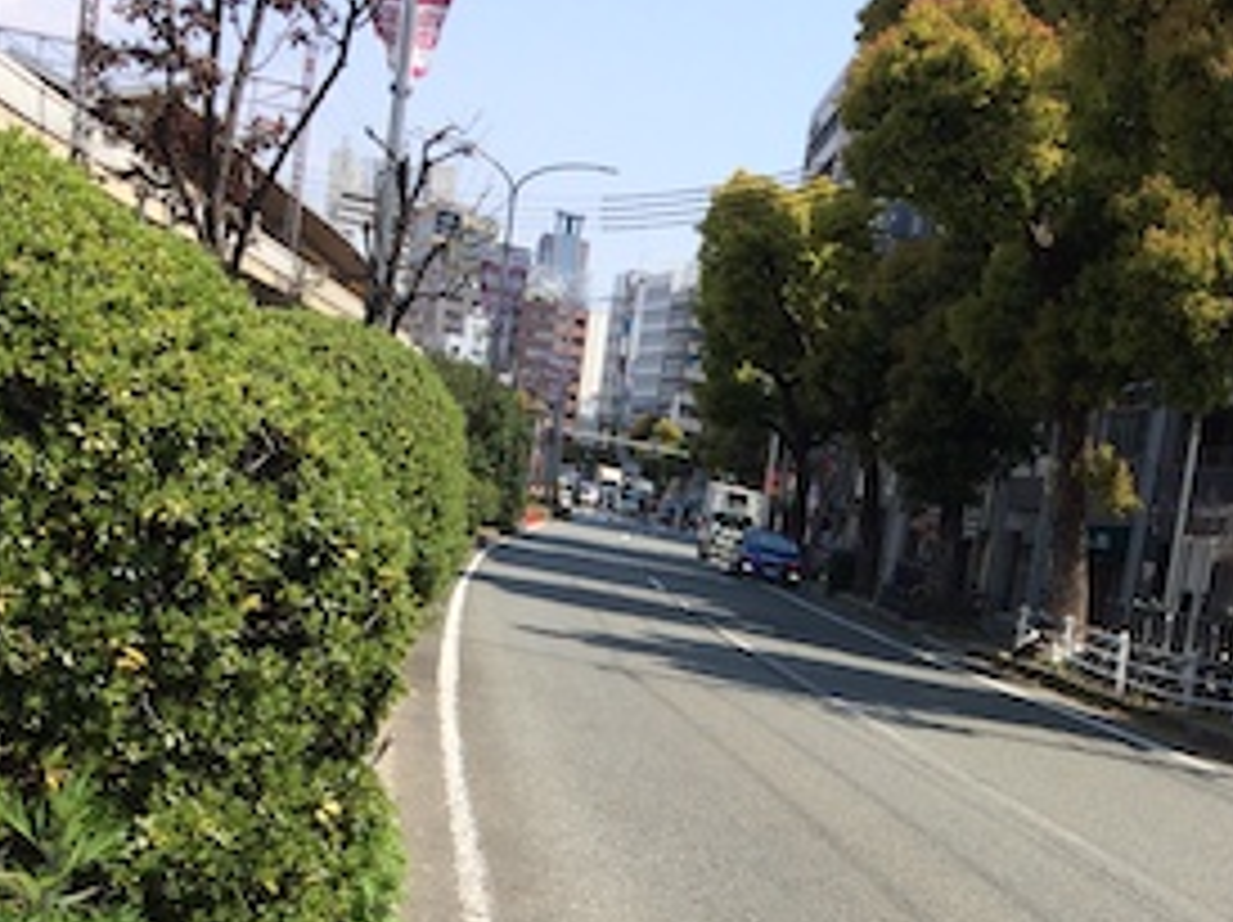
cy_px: 906
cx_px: 1037
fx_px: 2135
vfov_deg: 23.4
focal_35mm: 60
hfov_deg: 31.1
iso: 32
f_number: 2.2
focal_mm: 4.15
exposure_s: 1/1580
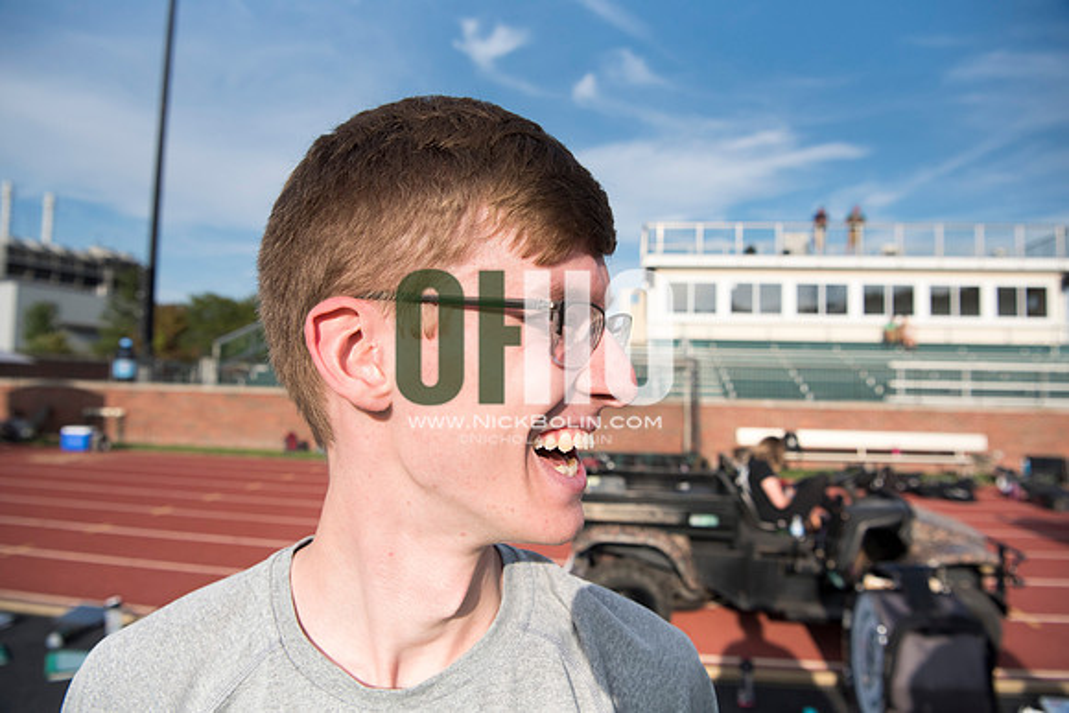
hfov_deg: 73.7
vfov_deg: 53.2
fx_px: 713
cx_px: 534
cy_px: 356
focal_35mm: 24
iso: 800
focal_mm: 24
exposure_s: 1/4000
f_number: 5.6
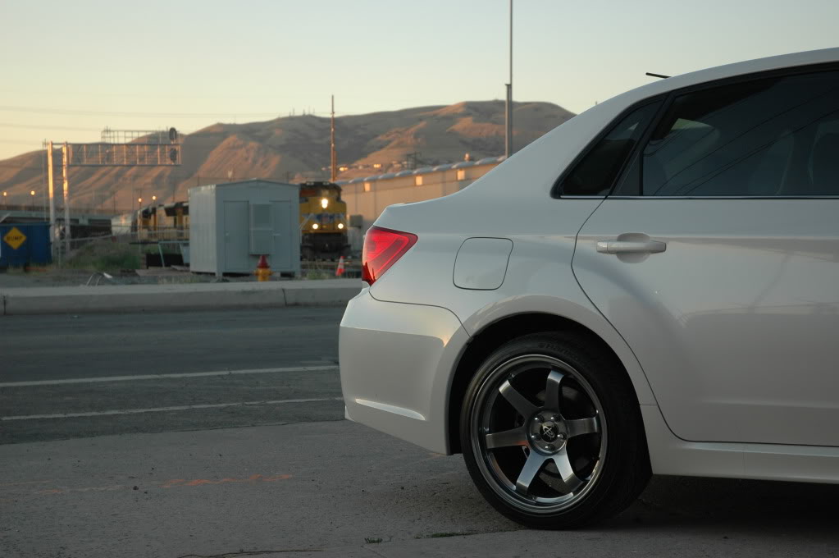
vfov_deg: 18.9
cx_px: 420
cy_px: 279
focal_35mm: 72
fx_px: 1676
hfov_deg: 28.1
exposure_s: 1/100
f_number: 5
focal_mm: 48
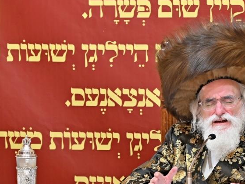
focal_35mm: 317
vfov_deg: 4.7
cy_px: 113
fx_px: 2243
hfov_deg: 6.2
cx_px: 215
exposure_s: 1/200
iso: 250
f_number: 4
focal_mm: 120
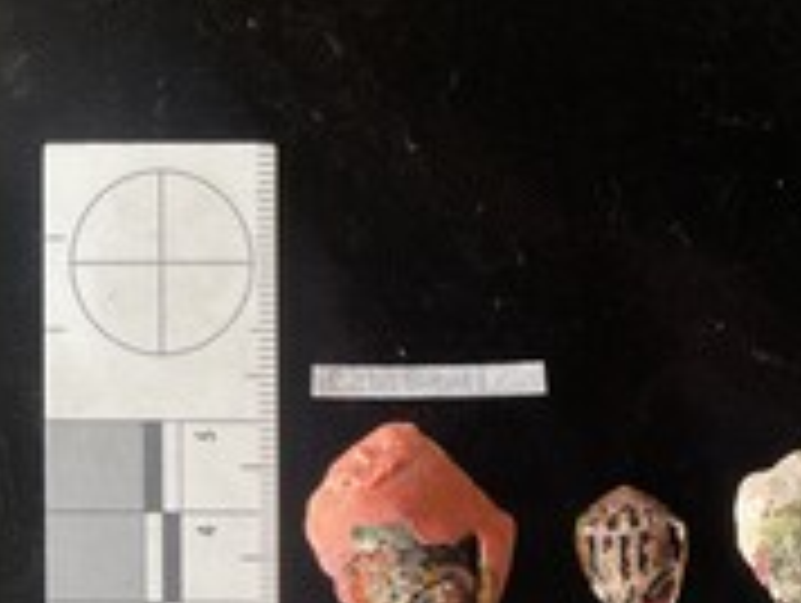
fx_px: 1321
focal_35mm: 57
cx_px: 765
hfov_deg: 31.6
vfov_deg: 24.7
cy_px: 587
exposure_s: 1/60
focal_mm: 3
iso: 80
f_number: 1.8
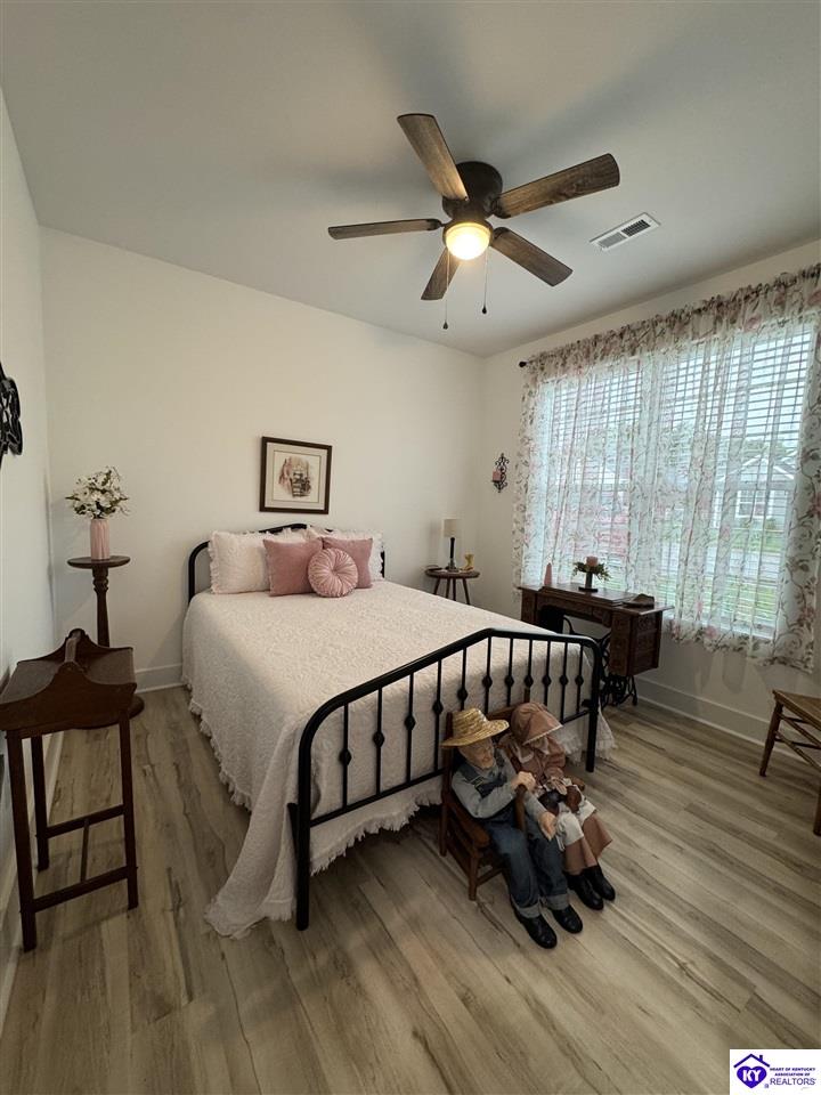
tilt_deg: -6.7
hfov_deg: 85.7
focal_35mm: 14
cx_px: 410
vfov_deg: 102.1
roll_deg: -1.5
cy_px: 548
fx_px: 443
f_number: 2.2
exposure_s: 1/60
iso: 250
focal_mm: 2.22
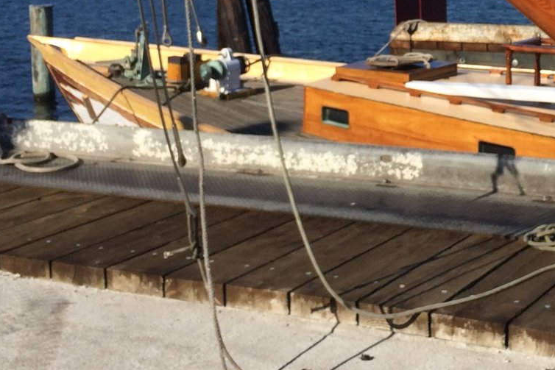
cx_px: 495
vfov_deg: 18.5
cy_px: 9
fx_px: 1110
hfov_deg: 27.1
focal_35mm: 72
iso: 32
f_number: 2.2
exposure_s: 1/2740
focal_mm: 4.15
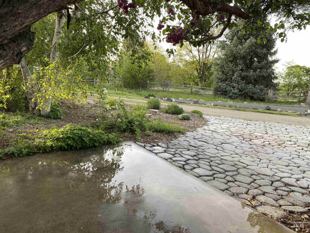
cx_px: 155
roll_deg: -3.6
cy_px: 116
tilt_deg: -8.8
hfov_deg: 67.3
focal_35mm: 26
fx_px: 233
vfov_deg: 53.1
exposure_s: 1/121
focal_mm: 4.25
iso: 40
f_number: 1.8
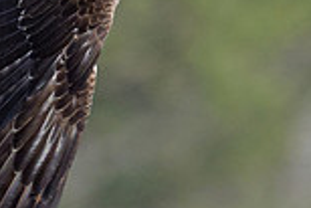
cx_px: 307
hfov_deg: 0.7
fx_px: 24375
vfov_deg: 0.5
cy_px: 56
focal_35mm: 2819
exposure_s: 1/1000
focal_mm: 500
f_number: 8
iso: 720
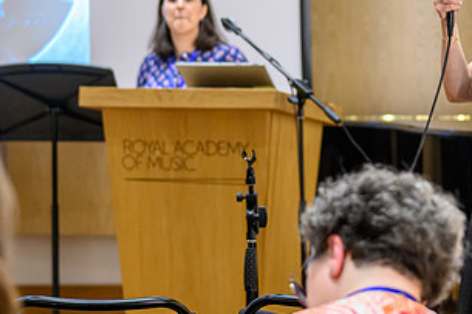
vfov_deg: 9.6
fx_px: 1861
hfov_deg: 14.4
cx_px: 347
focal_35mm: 142
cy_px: 85
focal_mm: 49
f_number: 2.2
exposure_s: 1/125
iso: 1600
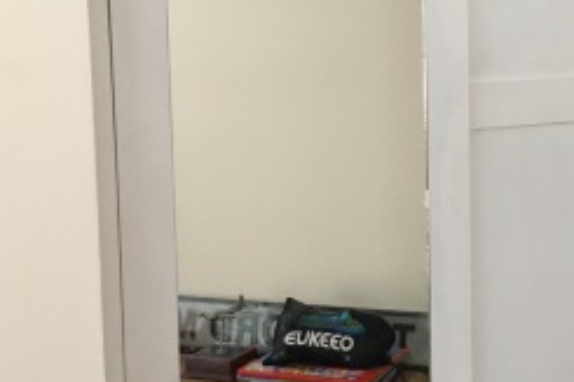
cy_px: 150
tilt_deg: -4.6
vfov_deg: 21.5
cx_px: 415
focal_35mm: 63
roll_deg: +1.2
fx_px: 1004
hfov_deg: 31.5
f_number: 2.2
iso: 250
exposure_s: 1/33
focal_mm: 4.15
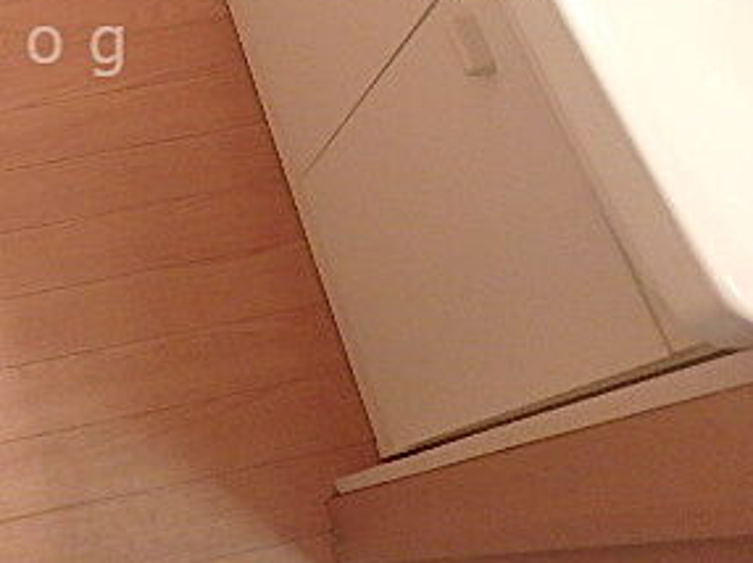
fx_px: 1022
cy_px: 45
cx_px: -42
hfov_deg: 35.5
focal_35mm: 47
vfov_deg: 29.4
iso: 800
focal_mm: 3.7
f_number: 3.5
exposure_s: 1/30
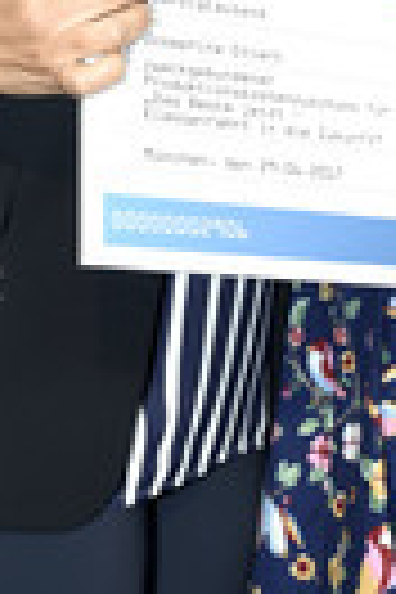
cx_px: 261
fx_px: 1947
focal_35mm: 118
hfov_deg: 11.6
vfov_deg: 17.1
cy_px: 58
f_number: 3.8
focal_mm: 26
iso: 160
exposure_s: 1/160
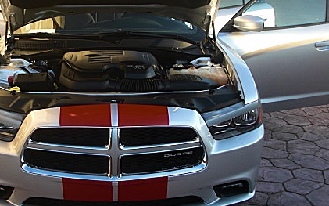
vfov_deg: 22.3
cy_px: 78
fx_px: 520
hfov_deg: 34.8
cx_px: 110
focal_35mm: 58
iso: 50
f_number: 2.8
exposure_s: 1/125
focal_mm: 6.3
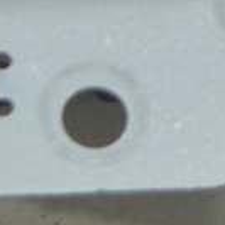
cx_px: 337
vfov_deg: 3.2
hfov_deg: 3.2
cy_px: -265
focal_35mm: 541
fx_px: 3980
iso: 400
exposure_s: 1/20
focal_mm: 55
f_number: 5.6
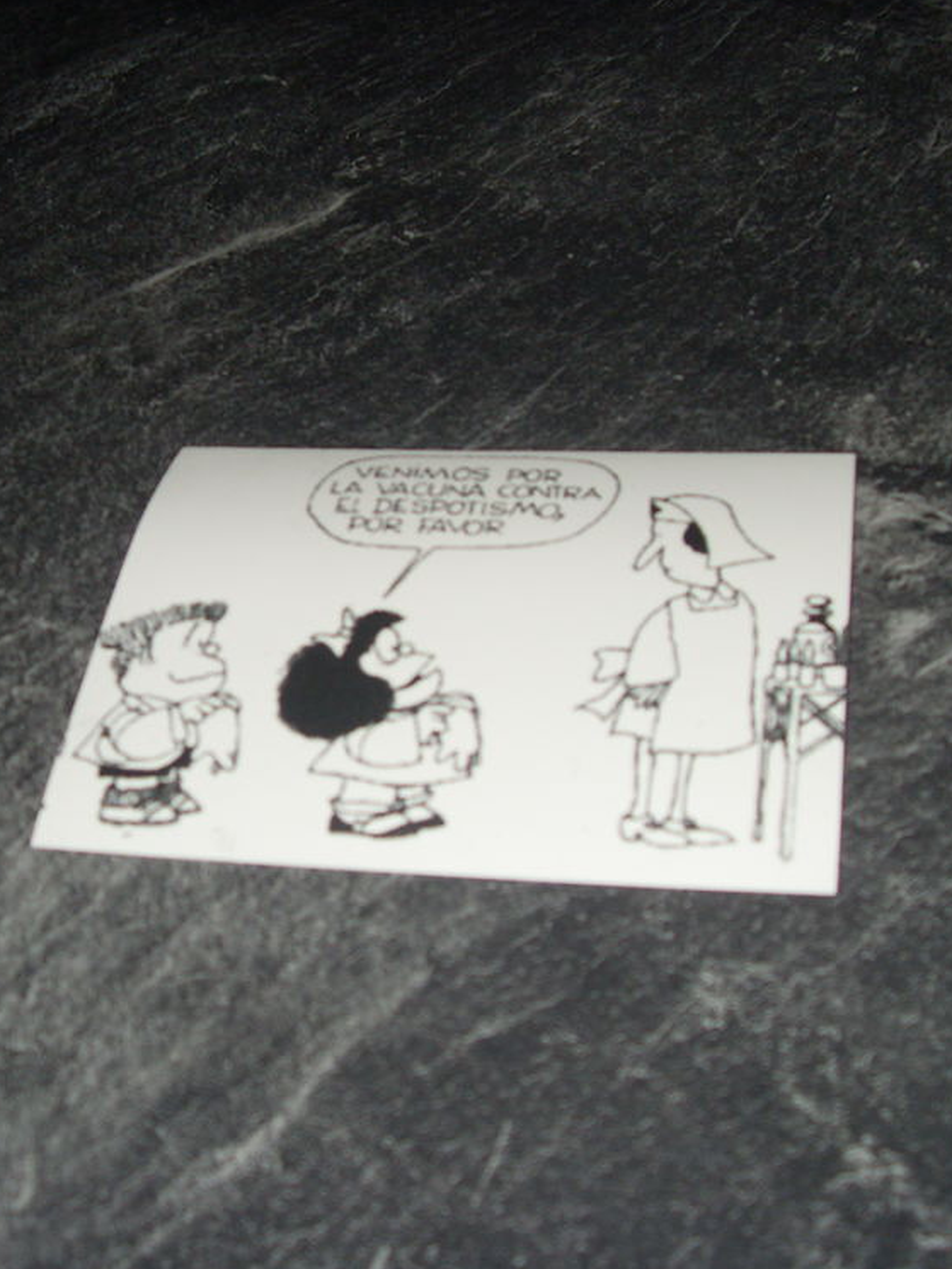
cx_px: 462
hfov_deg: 30.9
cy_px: 632
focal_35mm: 47
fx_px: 1723
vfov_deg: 40.4
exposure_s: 1/45
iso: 100
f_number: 2.8
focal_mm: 6.3
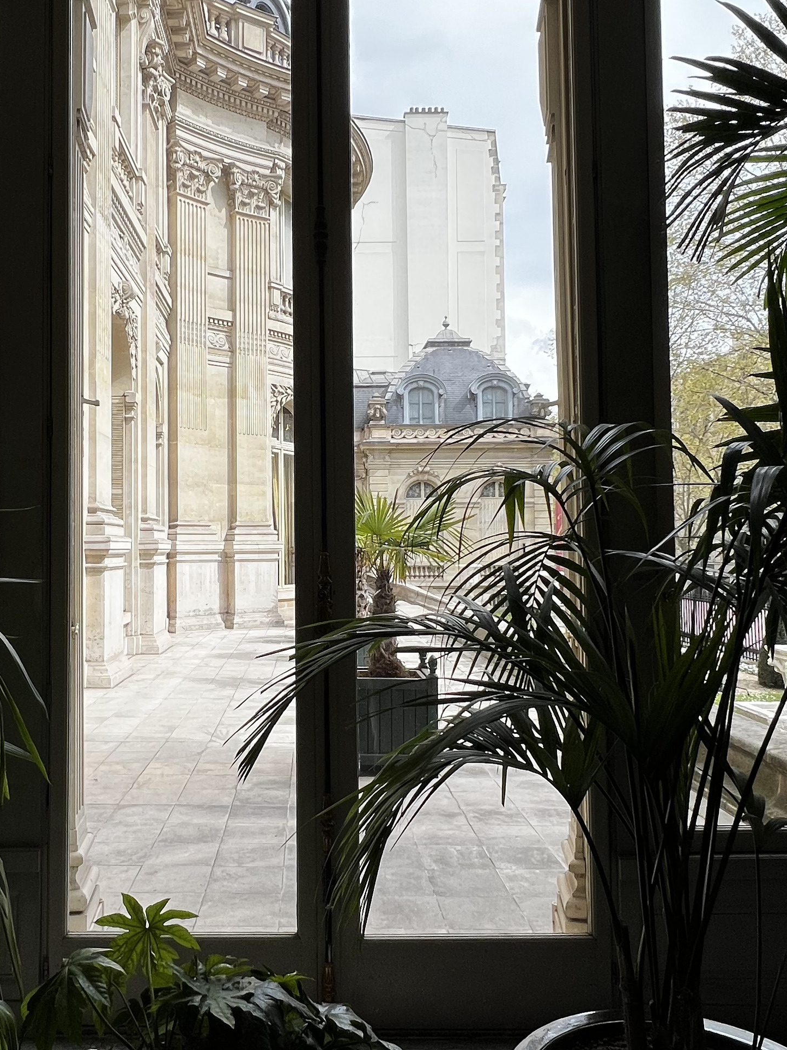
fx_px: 819
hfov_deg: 50.8
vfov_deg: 65.3
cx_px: 292
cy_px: 522
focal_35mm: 27
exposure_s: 1/1074
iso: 32
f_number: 1.8
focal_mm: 1.57
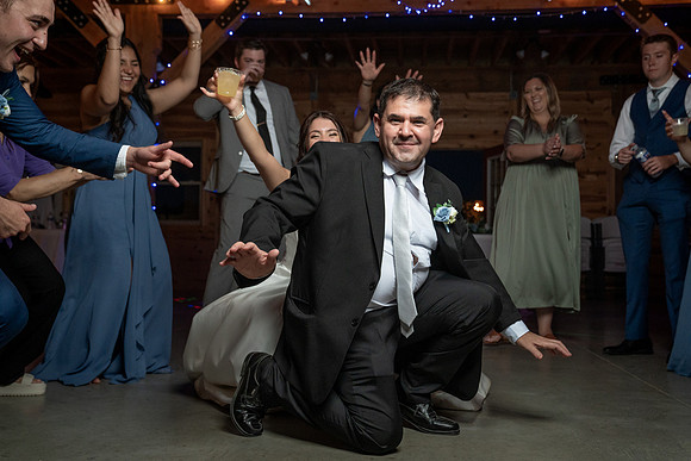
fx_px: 794
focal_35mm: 41
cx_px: 344
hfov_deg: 47.0
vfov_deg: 32.4
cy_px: 236
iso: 2000
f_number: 4
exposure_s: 1/200
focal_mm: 37
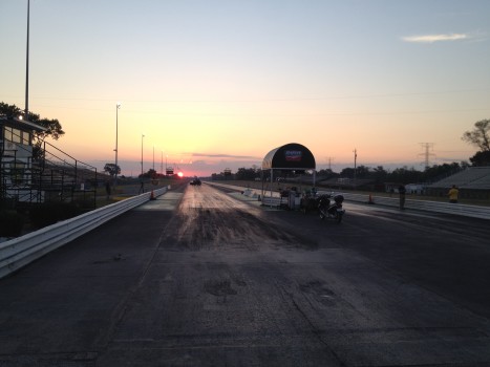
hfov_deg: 52.6
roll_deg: -0.2
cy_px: 184
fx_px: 495
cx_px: 245
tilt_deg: -0.3
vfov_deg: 40.7
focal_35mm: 35
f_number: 2.4
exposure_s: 1/188
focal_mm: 4.28
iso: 50
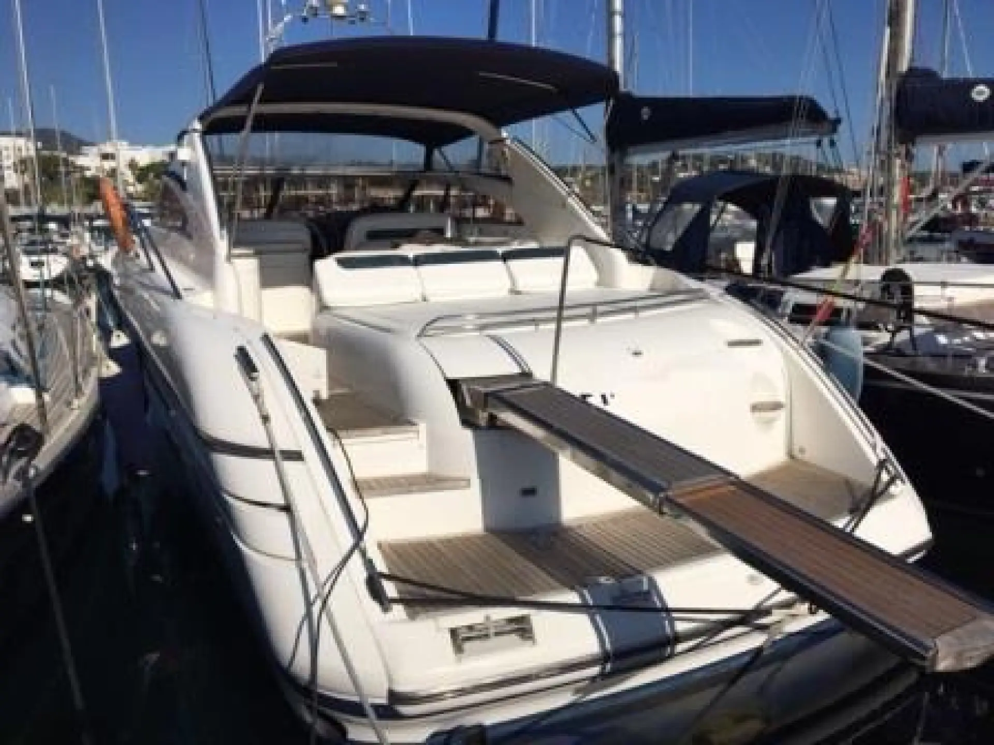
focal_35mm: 29
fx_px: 833
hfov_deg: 61.7
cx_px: 497
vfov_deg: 48.2
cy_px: 372
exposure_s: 1/6993
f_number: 2.2
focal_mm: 4.15
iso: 25
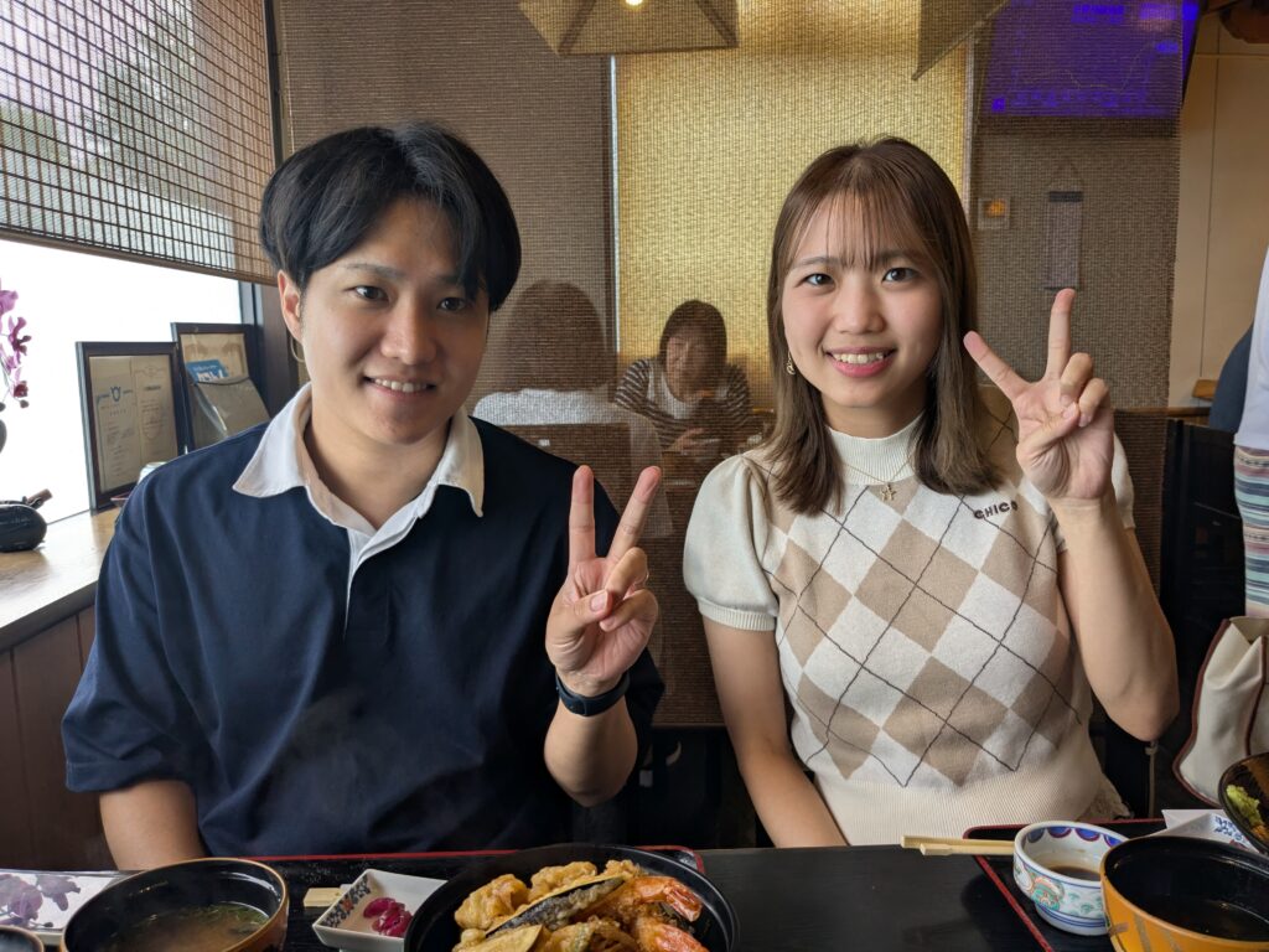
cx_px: 634
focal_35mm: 27
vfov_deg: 51.4
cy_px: 476
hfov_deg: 65.3
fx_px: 990
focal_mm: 4.38
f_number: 1.73
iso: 53
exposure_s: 1/120
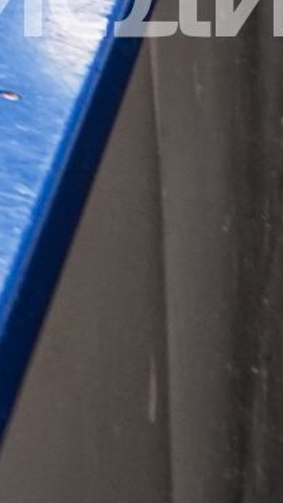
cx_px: -1702
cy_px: -858
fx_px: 1840
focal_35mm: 138
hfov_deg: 4.4
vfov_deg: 11.5
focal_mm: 16
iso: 1600
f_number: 7.1
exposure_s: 1/50
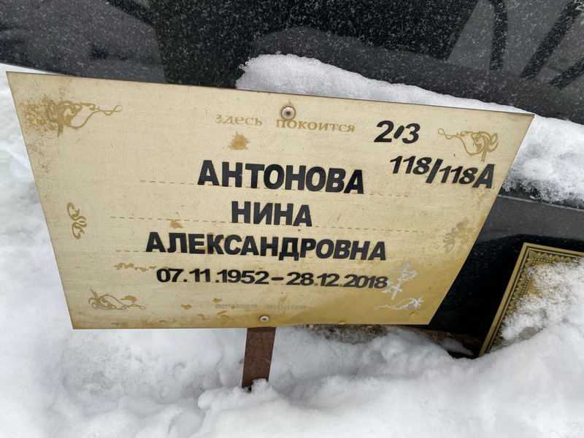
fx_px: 439
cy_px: 219
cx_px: 292
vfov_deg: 53.1
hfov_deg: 67.3
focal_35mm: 26
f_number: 1.8
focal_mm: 4.25
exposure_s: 1/157
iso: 32
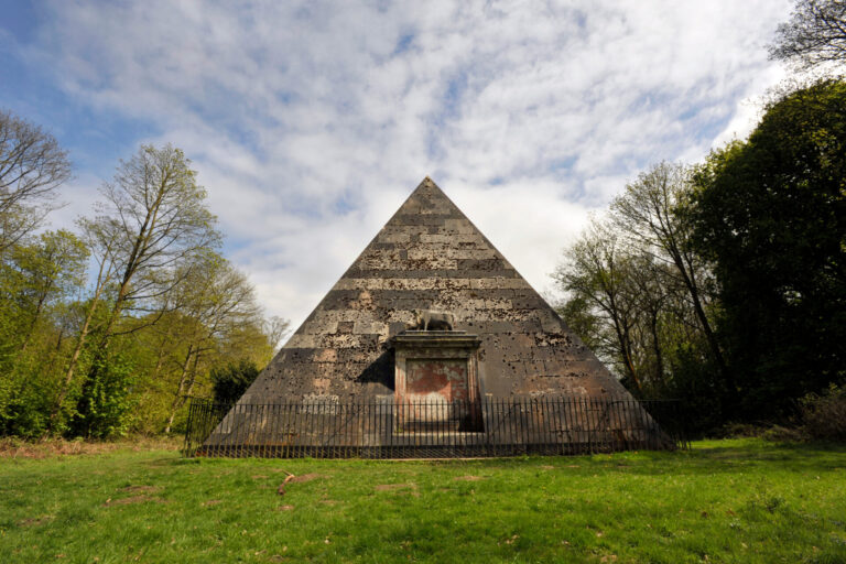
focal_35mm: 17
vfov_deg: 70.4
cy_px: 282
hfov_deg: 93.3
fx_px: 399
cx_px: 423
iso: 200
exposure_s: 1/250
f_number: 11
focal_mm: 17
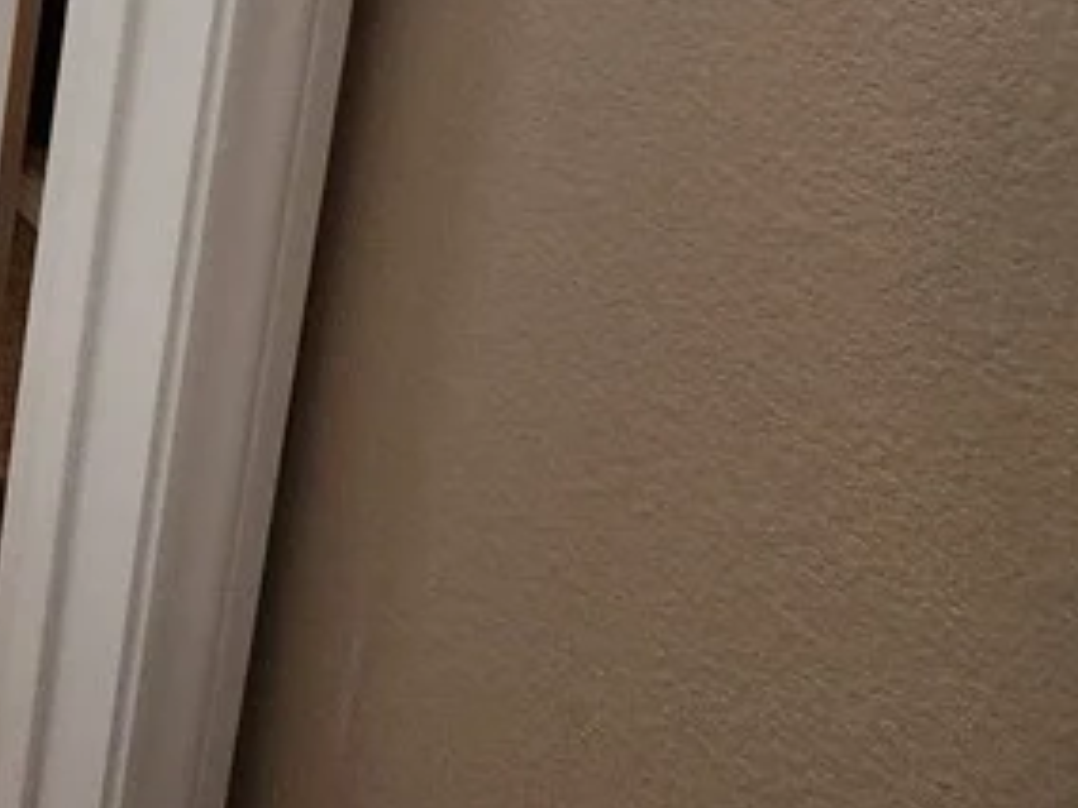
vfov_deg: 15.6
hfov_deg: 19.2
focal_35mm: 83
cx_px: -729
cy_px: -584
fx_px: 2585
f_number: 1.8
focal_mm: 6.4
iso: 200
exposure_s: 1/120
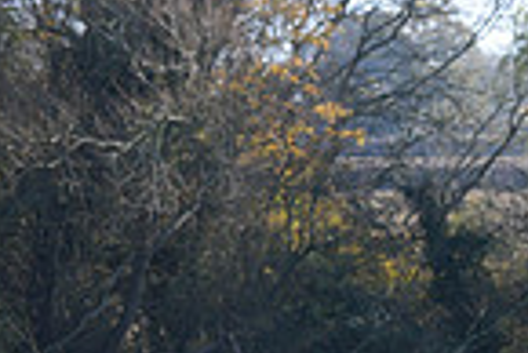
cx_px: 947
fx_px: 5975
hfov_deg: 5.0
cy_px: 539
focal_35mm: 407
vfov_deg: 3.4
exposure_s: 1/1250
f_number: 5
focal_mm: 102
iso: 1000
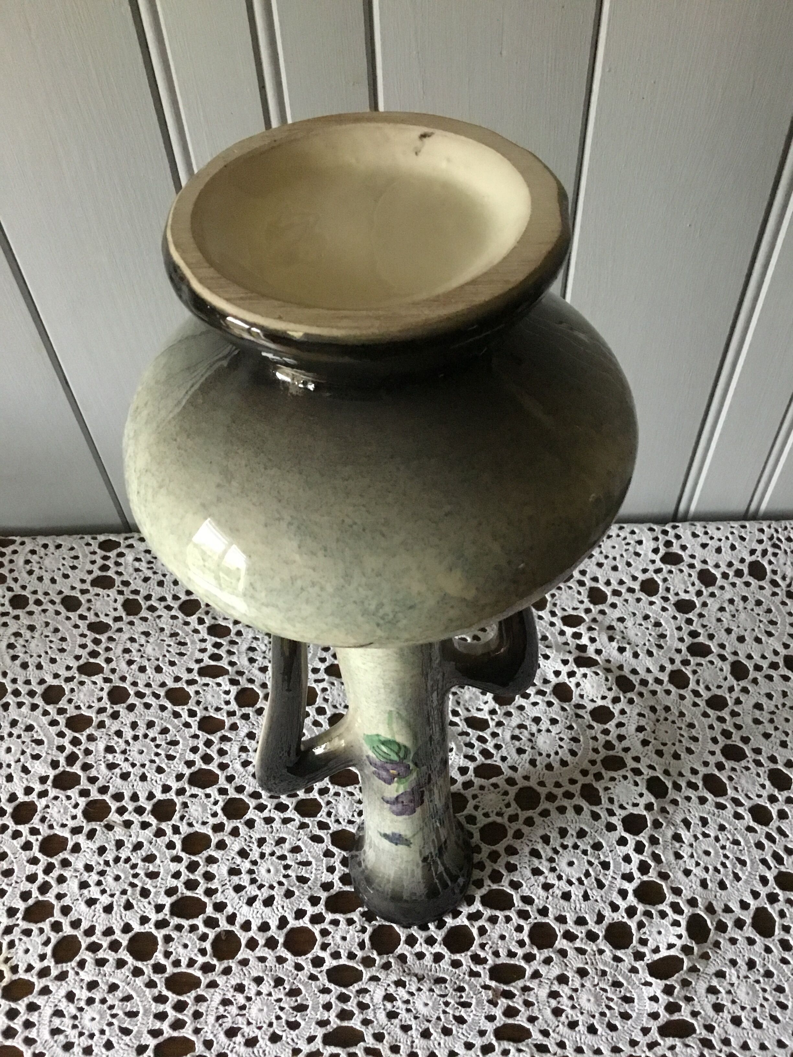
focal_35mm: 31
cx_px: 396
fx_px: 947
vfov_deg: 58.4
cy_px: 528
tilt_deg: -52.9
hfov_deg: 45.4
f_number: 2.4
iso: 320
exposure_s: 1/17
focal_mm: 3.3
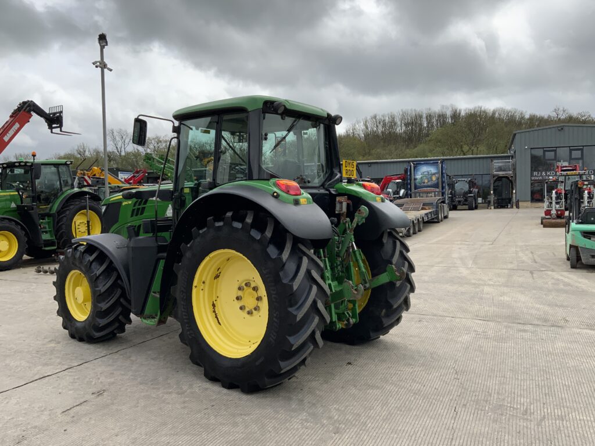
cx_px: 298
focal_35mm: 29
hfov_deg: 61.7
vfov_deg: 48.2
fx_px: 498
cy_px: 223
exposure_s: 1/2141
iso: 20
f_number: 1.8
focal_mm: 3
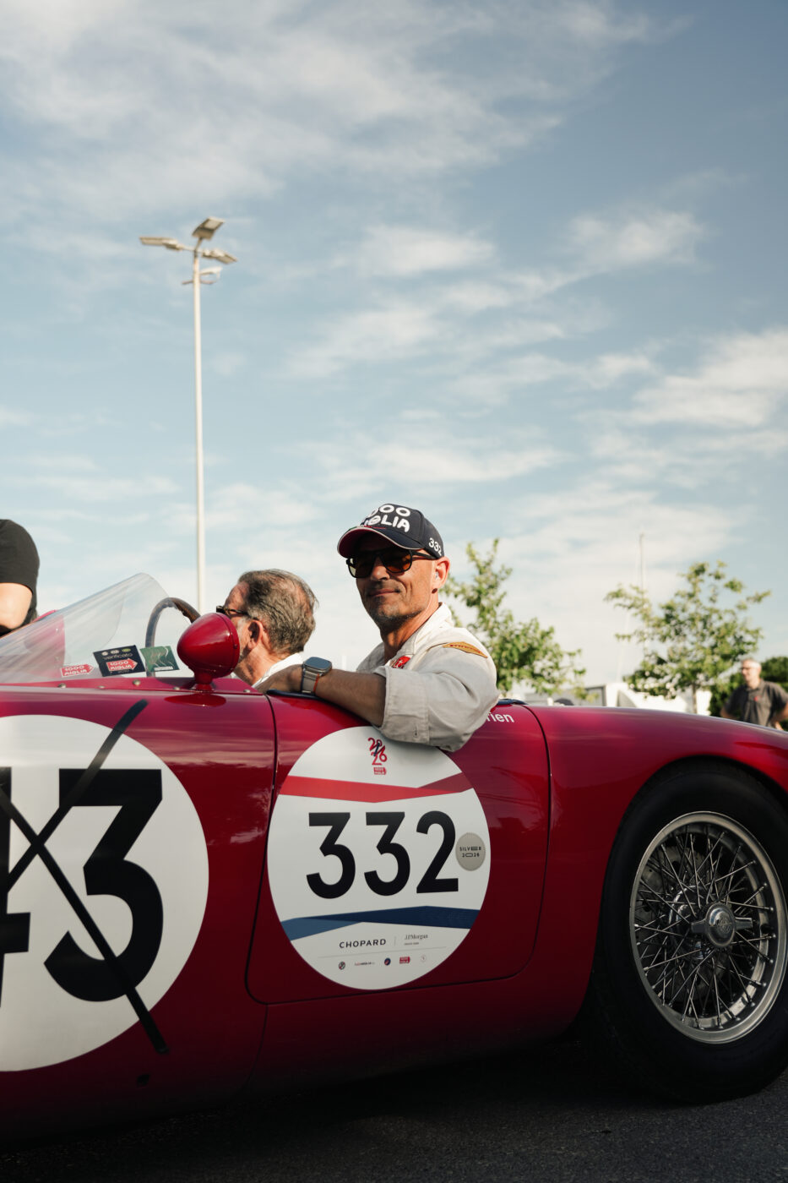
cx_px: 394
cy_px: 592
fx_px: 1117
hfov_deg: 38.9
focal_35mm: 34
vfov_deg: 55.8
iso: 100
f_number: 4
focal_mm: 34
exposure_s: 1/320
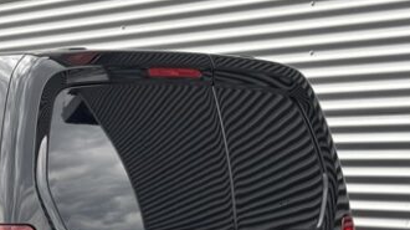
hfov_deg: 16.0
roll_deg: -0.3
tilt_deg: -4.6
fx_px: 1434
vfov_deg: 9.1
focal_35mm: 132
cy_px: 267
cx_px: 11
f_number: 1.6
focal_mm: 5.96
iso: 32
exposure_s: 1/200
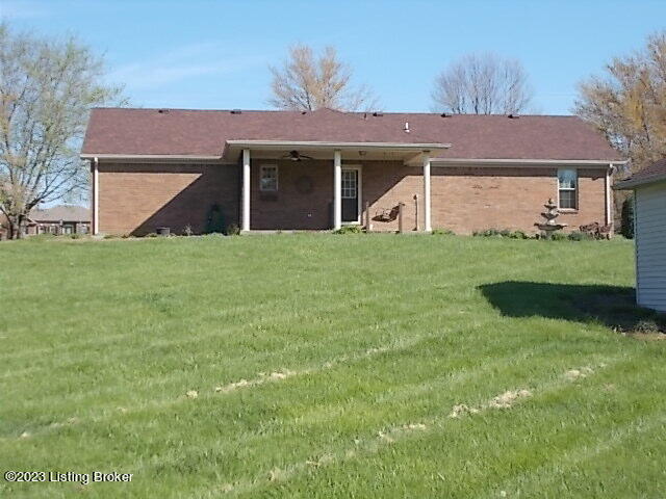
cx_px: 333
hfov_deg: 33.2
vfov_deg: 25.2
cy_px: 250
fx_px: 1116
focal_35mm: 58
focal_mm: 10.3
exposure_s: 1/250
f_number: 4.9
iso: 80
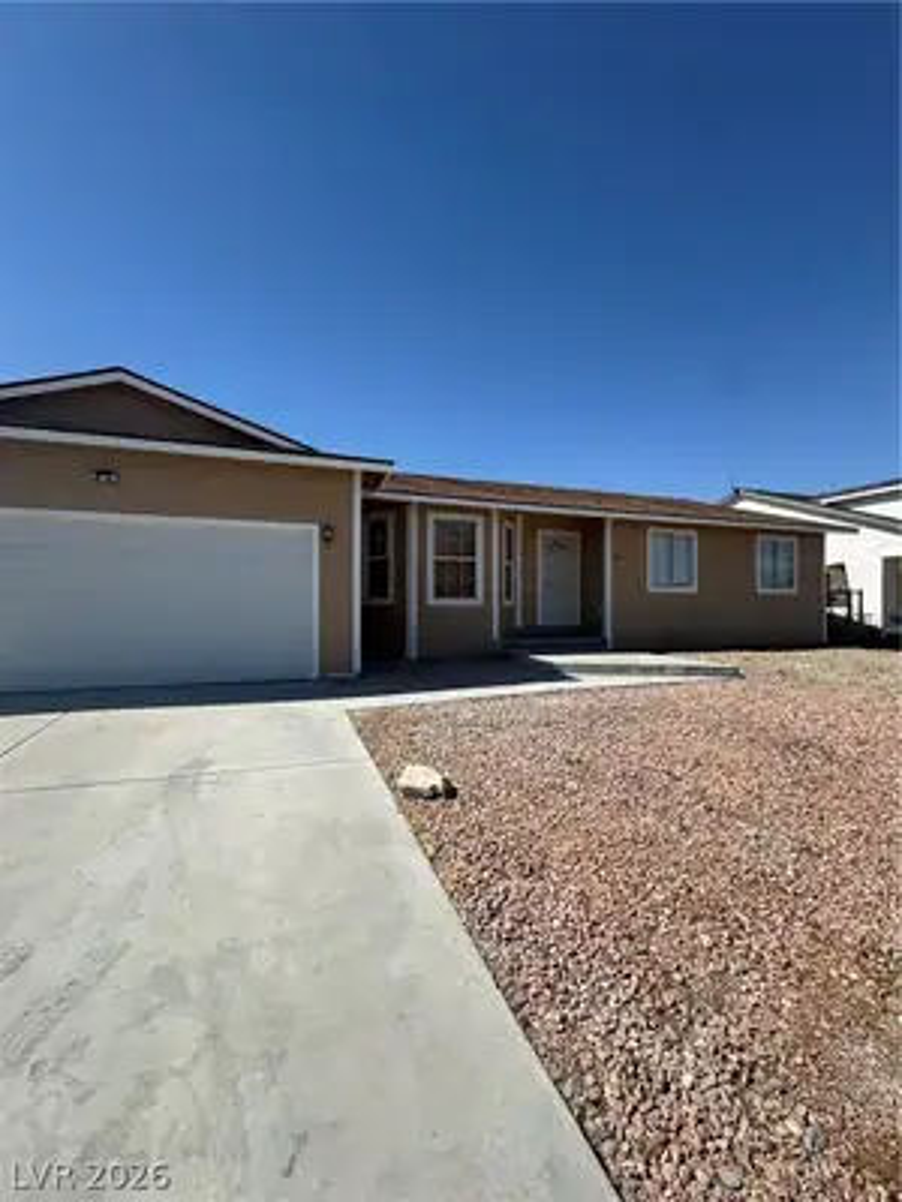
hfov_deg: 85.7
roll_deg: -1.5
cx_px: 451
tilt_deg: +0.7
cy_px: 601
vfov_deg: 102.1
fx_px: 486
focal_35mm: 14
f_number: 2.2
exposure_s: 1/2770
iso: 50
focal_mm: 2.22
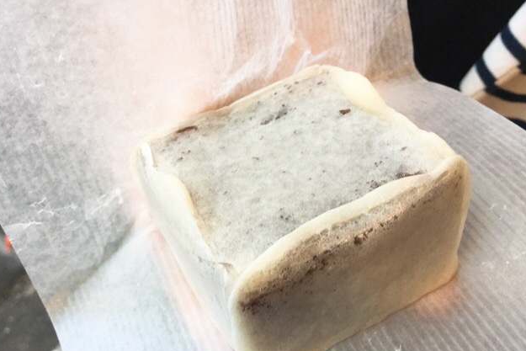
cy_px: 200
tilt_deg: -61.2
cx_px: 258
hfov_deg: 57.2
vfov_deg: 39.9
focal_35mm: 33
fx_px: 482
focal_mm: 3.3
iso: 50
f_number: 2.4
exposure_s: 1/30
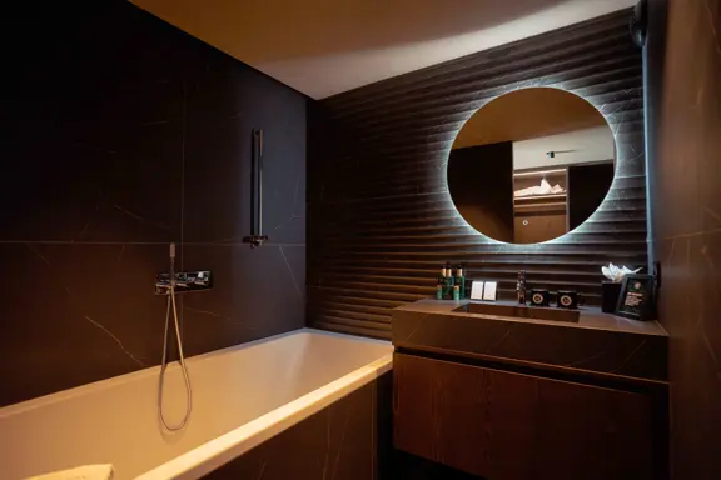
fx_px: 358
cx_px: 360
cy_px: 240
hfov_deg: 90.3
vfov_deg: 67.7
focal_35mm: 18
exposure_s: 1/200
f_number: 2.8
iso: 1250
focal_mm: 17.9
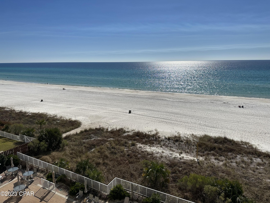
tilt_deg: -11.0
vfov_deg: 56.8
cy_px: 102
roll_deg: +0.7
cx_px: 135
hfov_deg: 71.6
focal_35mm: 24
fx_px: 187
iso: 80
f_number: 1.78
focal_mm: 6.86
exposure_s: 1/15625
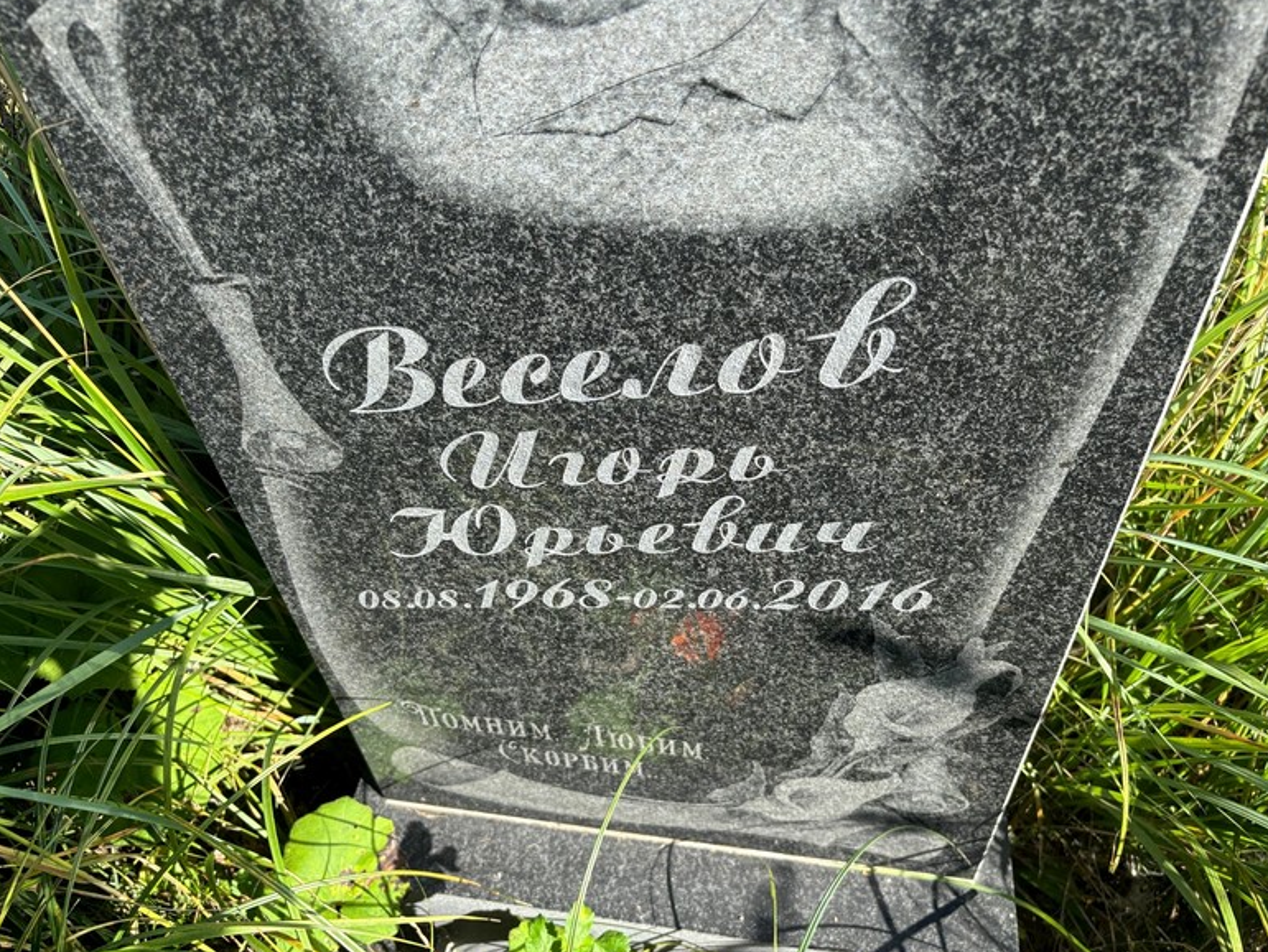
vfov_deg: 51.4
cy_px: 468
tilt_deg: -44.9
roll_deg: +4.3
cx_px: 657
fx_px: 989
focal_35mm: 27
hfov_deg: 65.3
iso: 50
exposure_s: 1/831
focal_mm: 5.96
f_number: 1.6
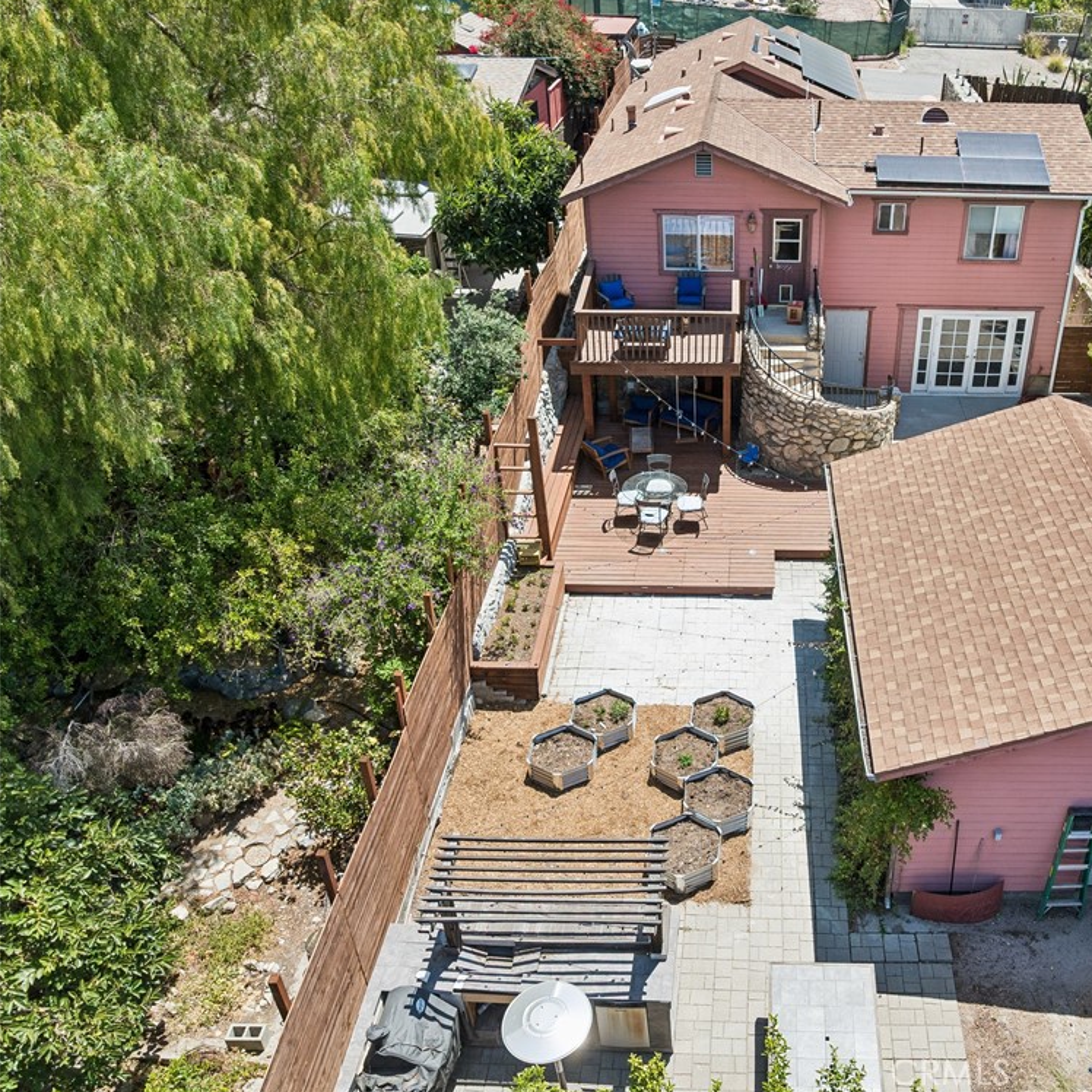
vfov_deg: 55.6
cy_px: 534
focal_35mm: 29
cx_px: 746
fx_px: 1035
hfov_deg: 54.3
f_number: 2.8
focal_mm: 12.3
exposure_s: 1/100
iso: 170
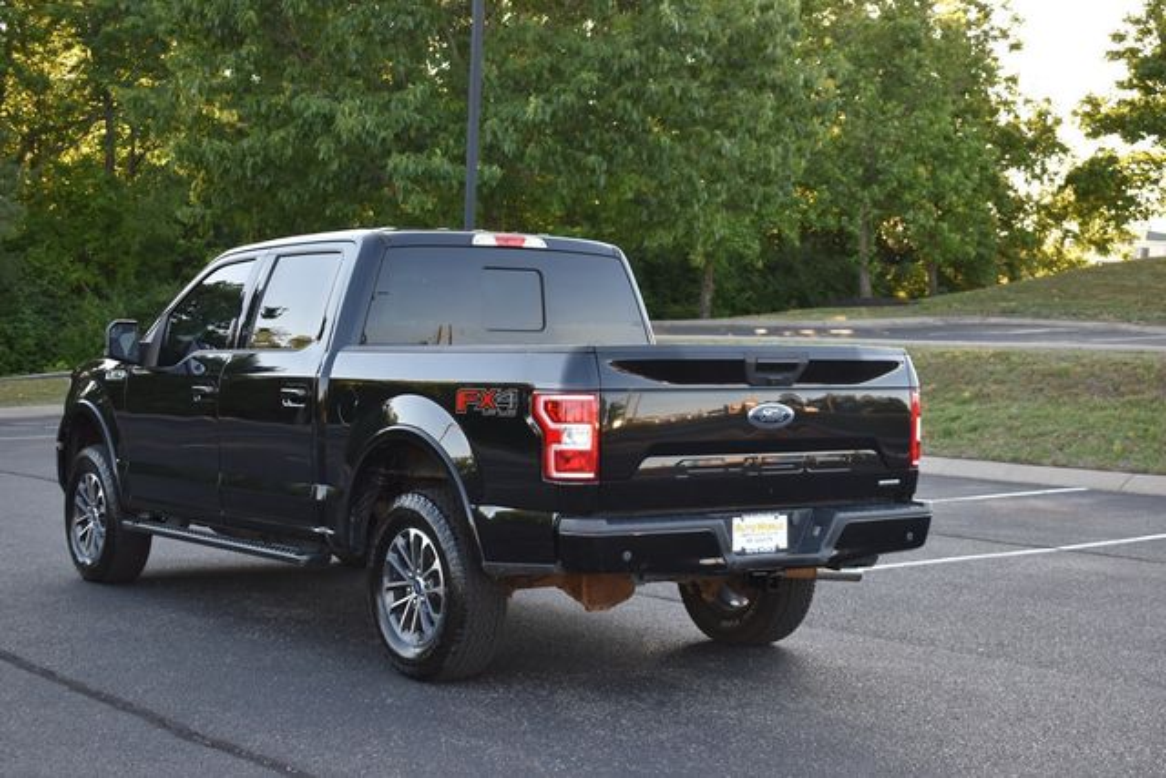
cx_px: 583
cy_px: 389
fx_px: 1846
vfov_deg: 23.8
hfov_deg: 35.0
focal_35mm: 57
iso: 640
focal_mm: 38
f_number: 4.8
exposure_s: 1/250
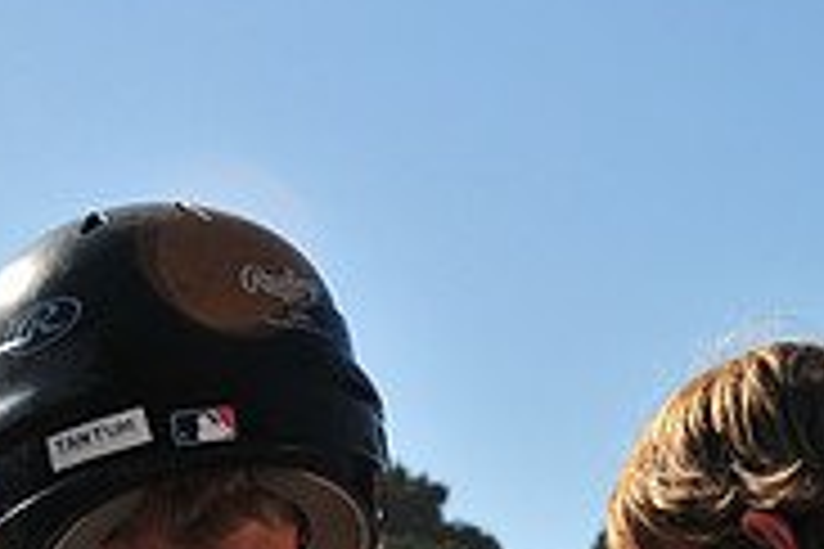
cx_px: 950
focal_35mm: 133
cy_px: 659
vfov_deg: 10.2
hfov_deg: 15.0
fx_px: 3044
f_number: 5.6
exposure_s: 1/1000
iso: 200
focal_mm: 28
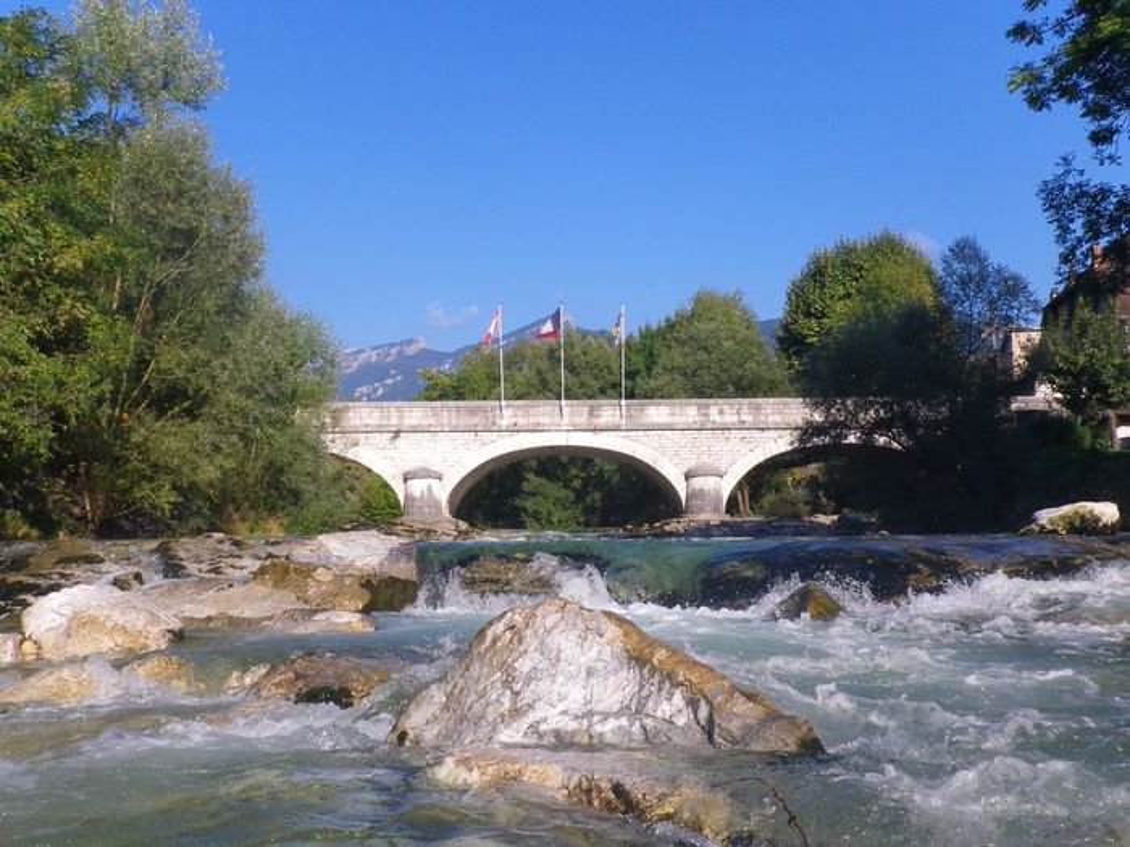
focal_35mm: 35
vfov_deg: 40.7
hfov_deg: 52.6
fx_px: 1143
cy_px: 424
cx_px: 565
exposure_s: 1/250
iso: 64
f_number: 6.3
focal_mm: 6.2
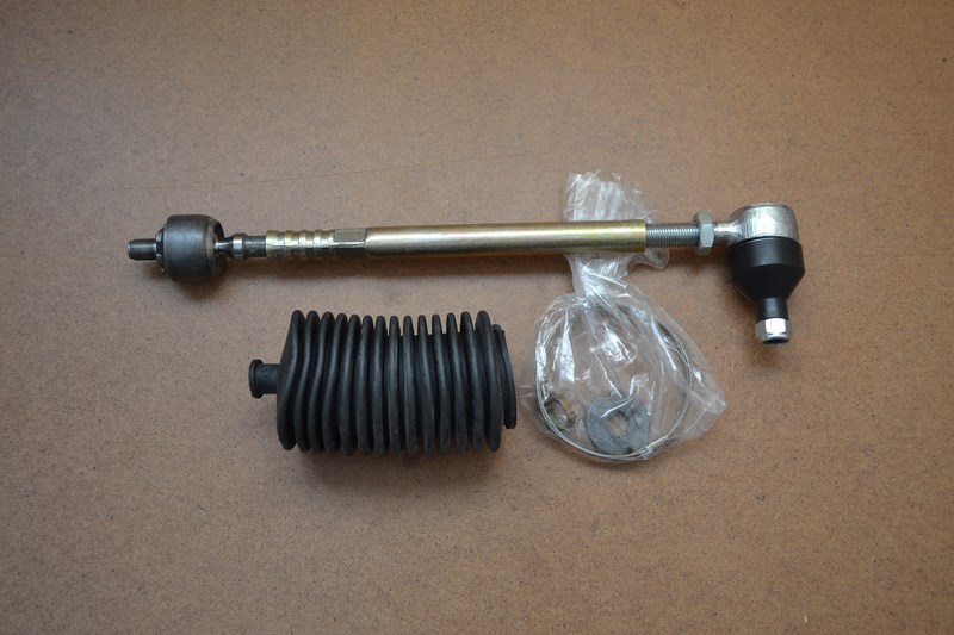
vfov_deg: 36.9
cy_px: 318
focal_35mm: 36
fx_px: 954
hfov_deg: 53.1
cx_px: 477
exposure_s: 1/80
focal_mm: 24
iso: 400
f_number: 4.2
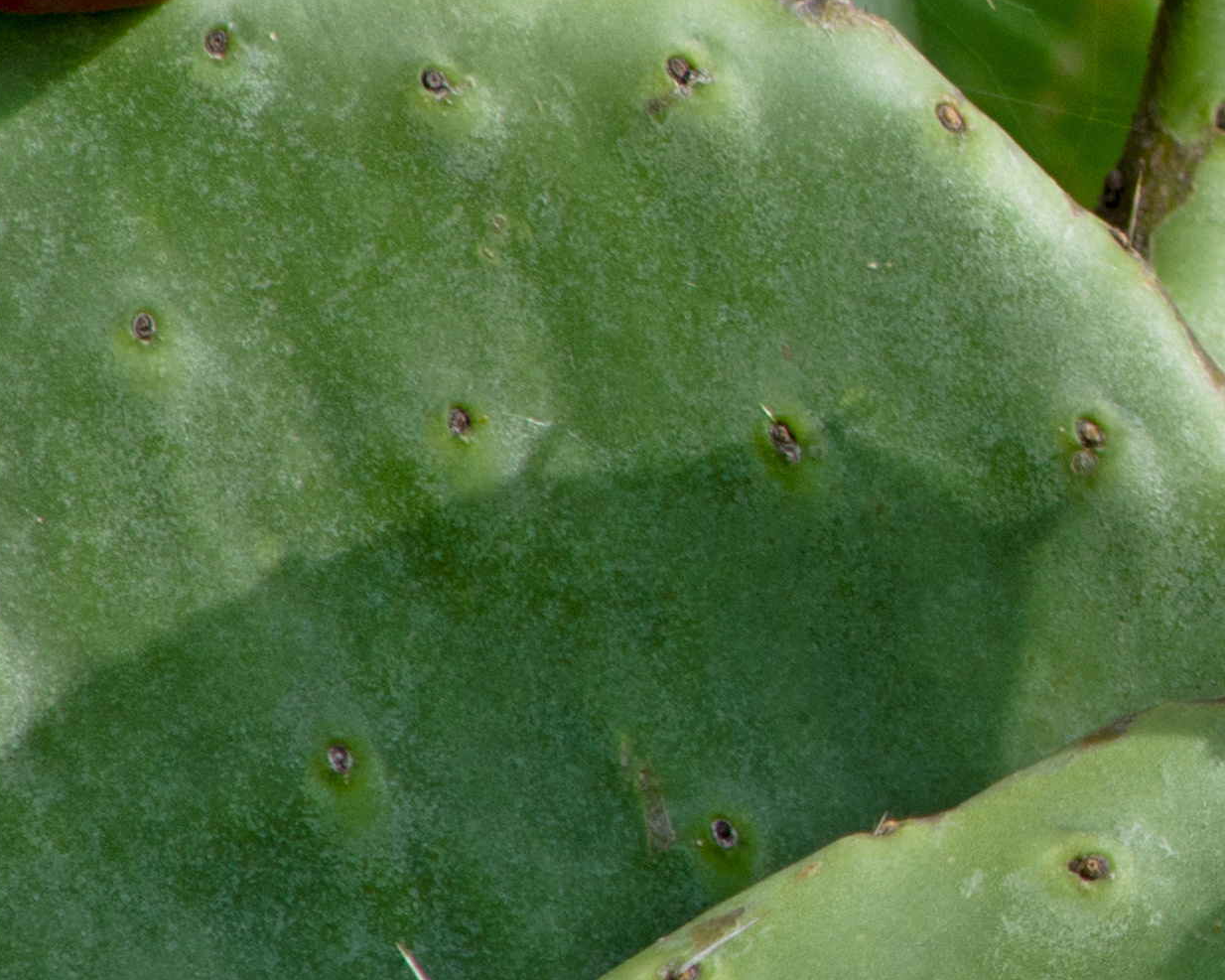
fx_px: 42705
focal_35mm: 1178
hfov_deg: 1.6
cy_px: -60
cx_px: 1924
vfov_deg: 1.3
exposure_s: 1/400
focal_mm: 210
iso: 200
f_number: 10
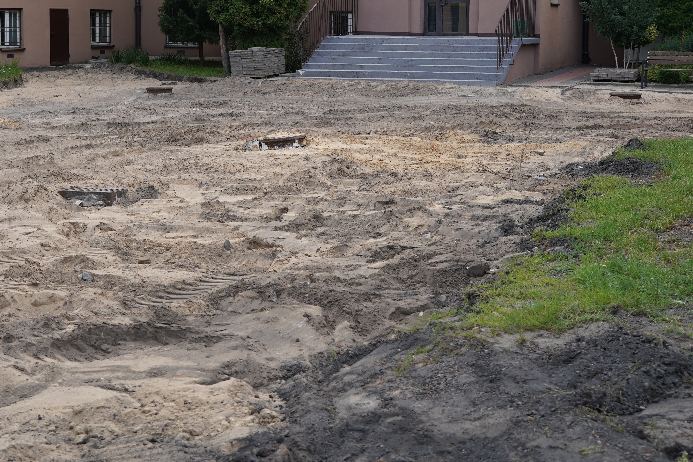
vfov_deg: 22.8
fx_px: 1136
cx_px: 267
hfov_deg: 33.8
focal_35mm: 59
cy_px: 136
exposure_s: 1/160
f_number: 4
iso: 100
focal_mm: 35
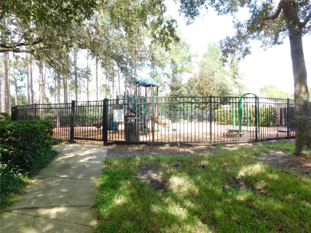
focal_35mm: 23
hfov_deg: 73.9
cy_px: 116
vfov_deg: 58.9
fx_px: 207
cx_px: 156
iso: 125
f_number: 3
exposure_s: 1/160
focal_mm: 4
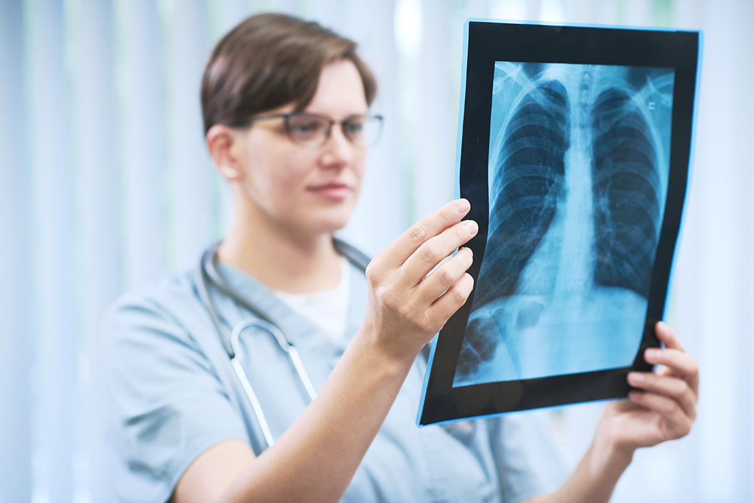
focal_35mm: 85
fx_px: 1780
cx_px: 377
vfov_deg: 16.1
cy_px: 252
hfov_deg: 23.9
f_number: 2.8
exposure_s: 1/250
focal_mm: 85
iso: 800
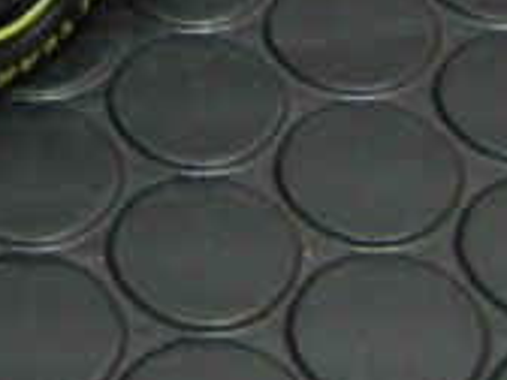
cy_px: -323
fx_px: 2124
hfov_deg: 13.3
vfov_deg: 9.7
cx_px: -84
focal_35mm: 145
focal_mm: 6.3
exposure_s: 1/15
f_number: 3.4
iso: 200
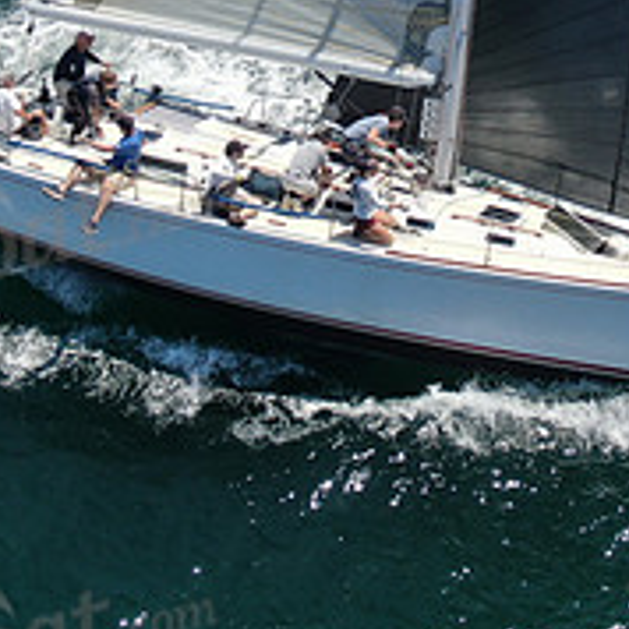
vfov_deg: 13.9
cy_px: 2
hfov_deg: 14.0
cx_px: 424
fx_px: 2549
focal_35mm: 124
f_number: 3.6
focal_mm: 7.39
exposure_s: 1/800
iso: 100
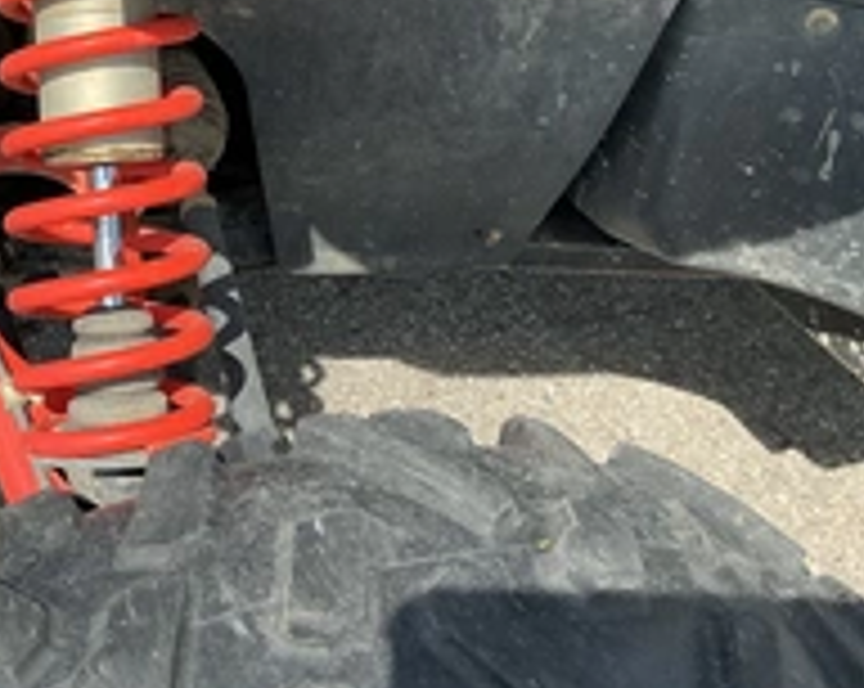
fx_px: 1455
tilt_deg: -33.1
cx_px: 112
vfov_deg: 26.1
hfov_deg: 31.7
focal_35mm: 57
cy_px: 135
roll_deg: -3.3
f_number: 1.8
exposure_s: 1/739
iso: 25
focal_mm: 3
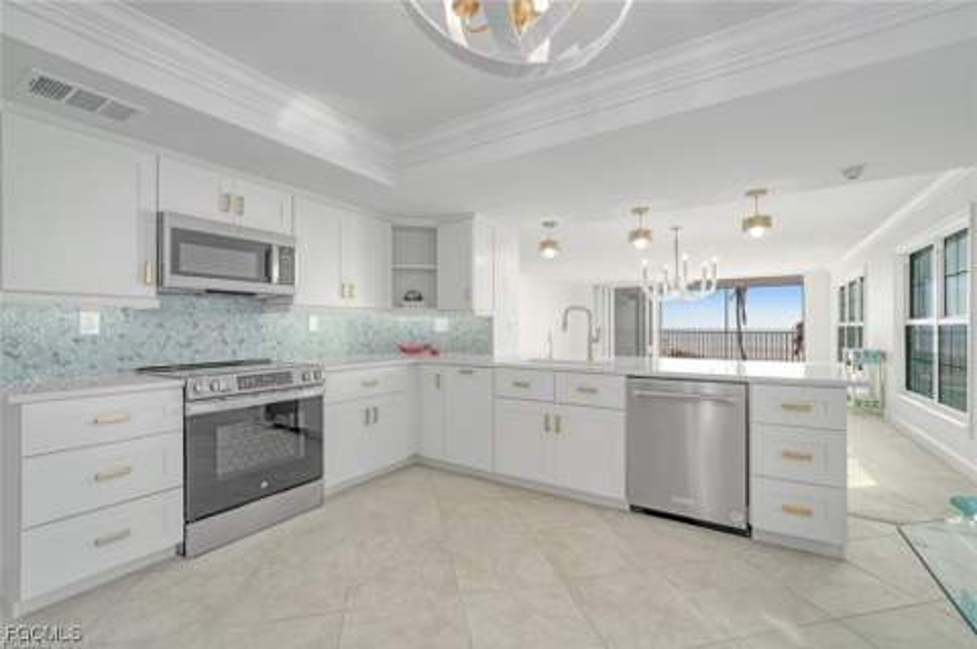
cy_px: 324
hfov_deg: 100.4
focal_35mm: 15
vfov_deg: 77.2
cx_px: 488
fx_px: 407
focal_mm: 15
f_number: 10
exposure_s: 1/10
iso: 160
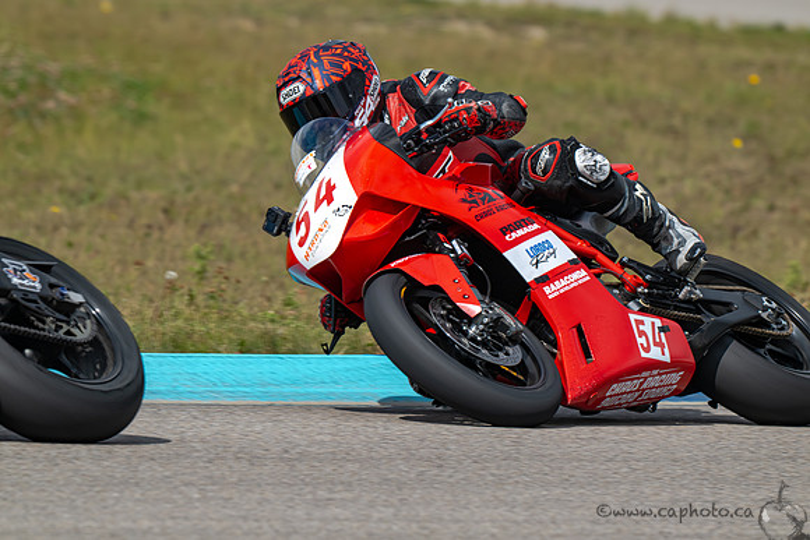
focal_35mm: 600
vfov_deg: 2.3
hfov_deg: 3.4
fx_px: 13503
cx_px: 405
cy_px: 270
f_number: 11
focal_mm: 600
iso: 280
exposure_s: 1/800
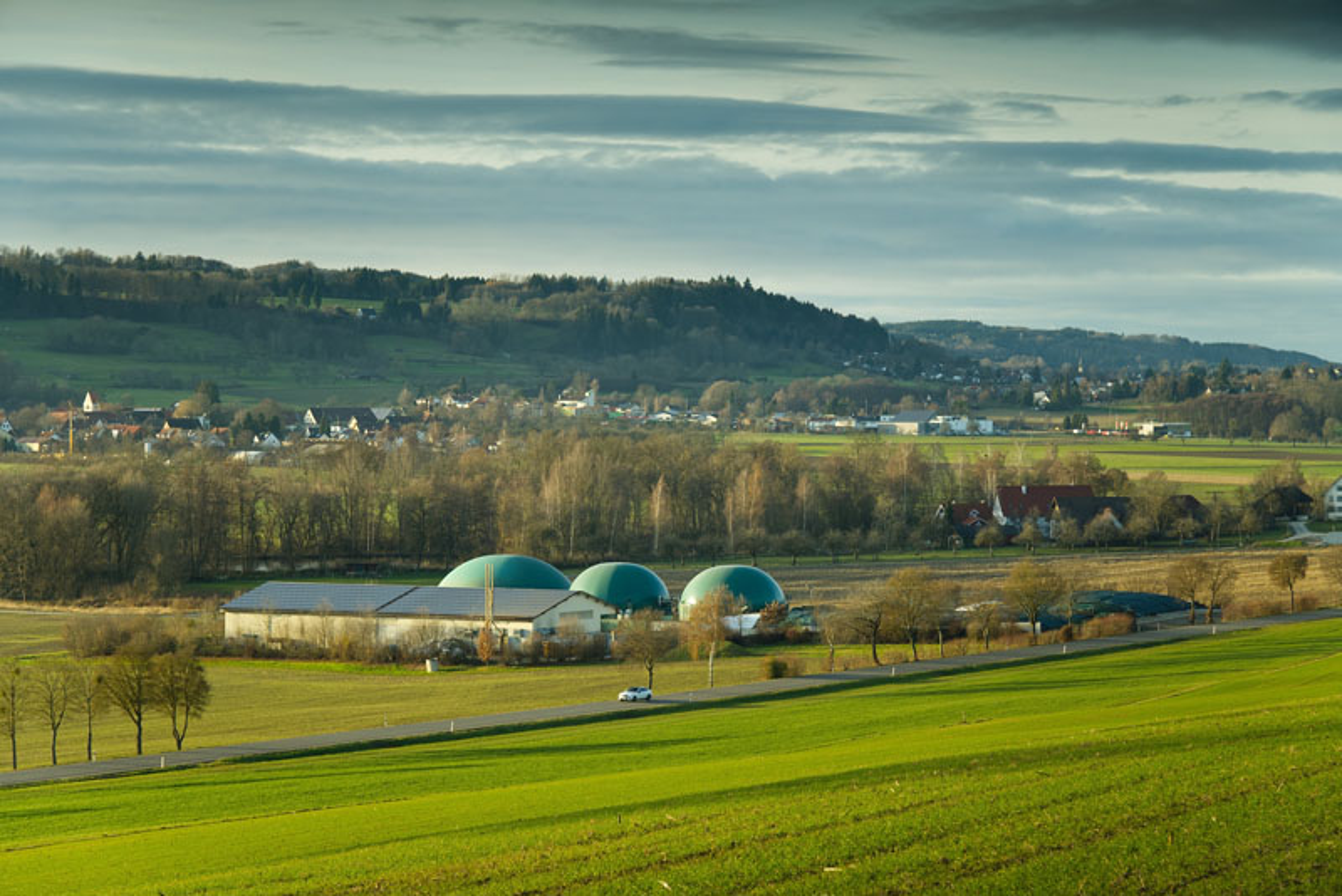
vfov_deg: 13.1
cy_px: 448
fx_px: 3915
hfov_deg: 19.4
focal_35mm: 105
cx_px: 671
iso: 125
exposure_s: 1/125
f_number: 5.6
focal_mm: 70
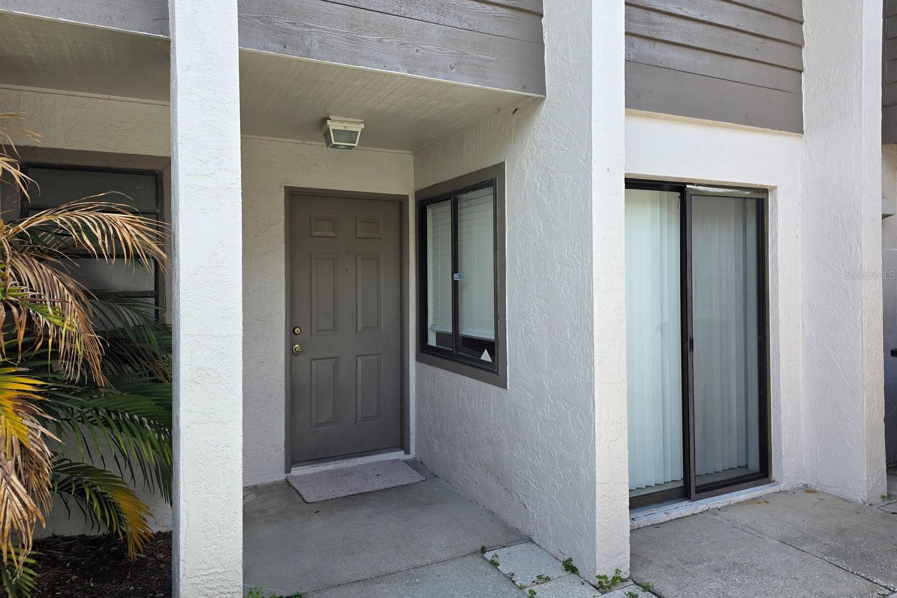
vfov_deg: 53.1
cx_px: 448
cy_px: 275
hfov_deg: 73.7
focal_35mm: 24
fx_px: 598
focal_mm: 6.3
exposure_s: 1/359
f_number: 1.7
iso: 25
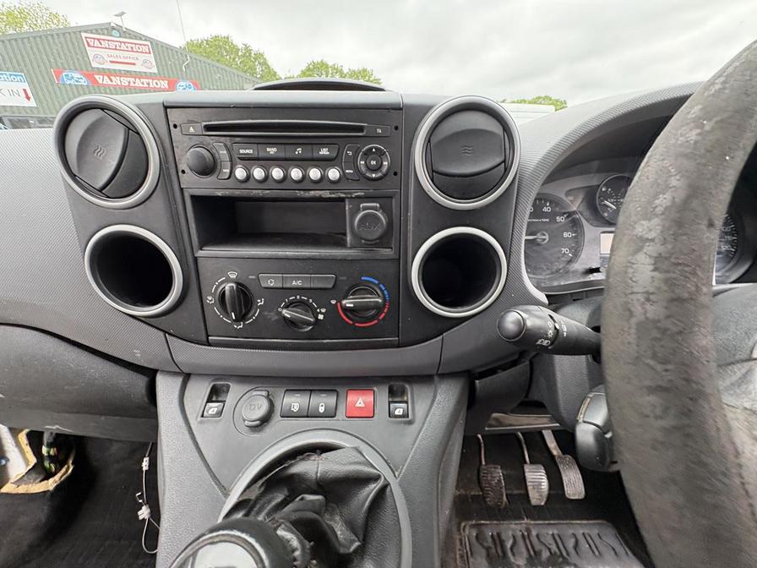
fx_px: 306
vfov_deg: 85.7
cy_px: 284
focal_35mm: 14
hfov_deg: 102.1
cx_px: 378
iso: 160
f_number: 2.2
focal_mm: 2.22
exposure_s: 1/99
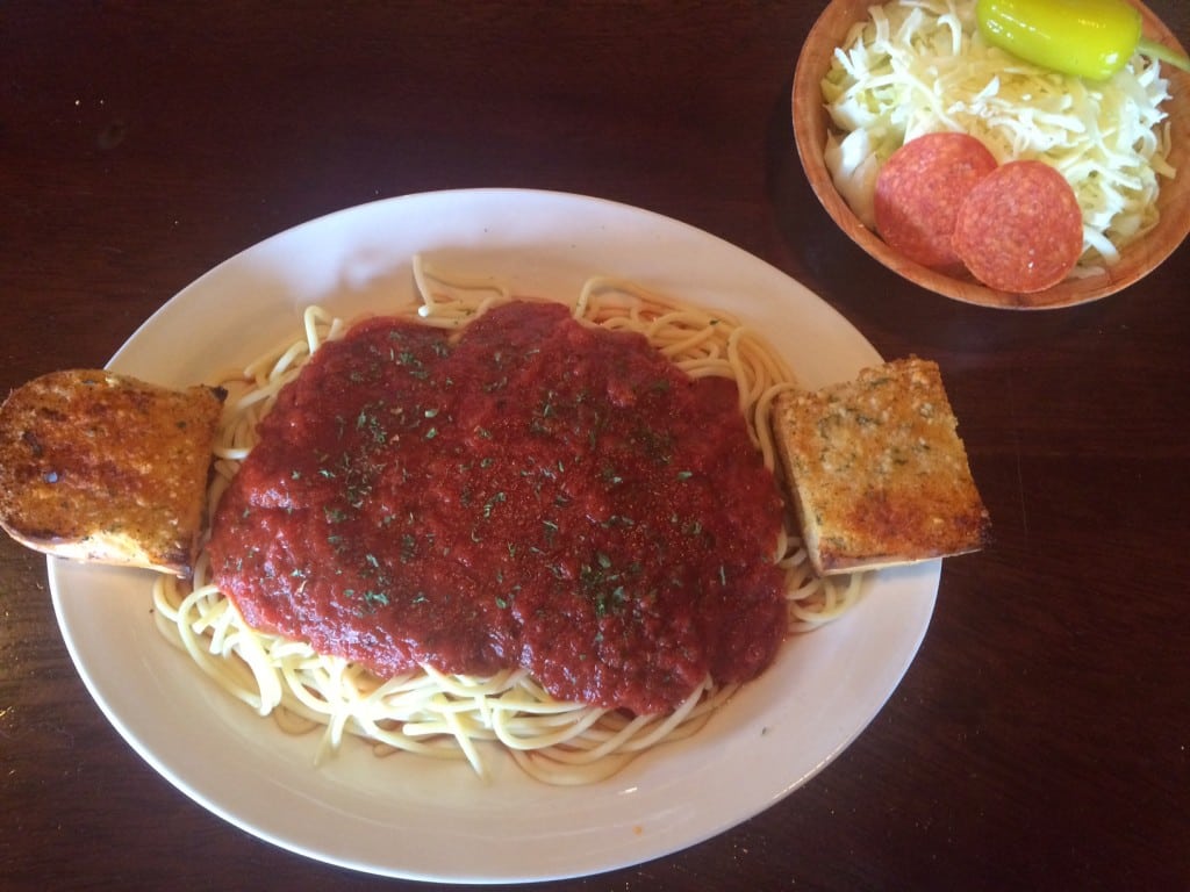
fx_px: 997
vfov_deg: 48.2
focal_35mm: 29
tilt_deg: -73.9
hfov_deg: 61.7
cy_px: 446
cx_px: 595
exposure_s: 1/30
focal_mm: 4.15
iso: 320
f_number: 2.2
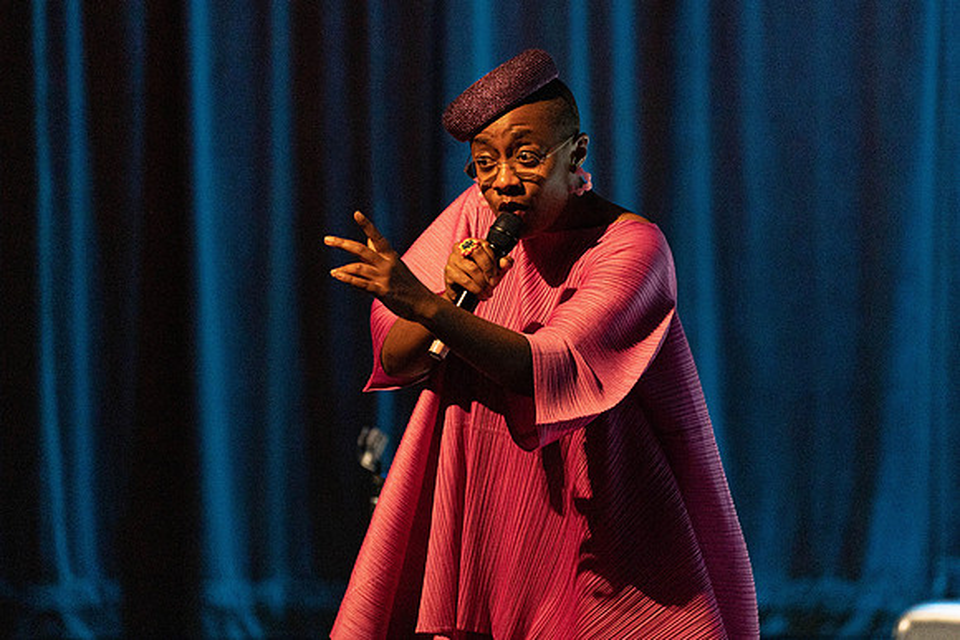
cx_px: 555
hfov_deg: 4.4
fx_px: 12522
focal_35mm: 469
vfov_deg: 2.9
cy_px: 280
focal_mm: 397
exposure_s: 1/250
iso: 3200
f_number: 5.6
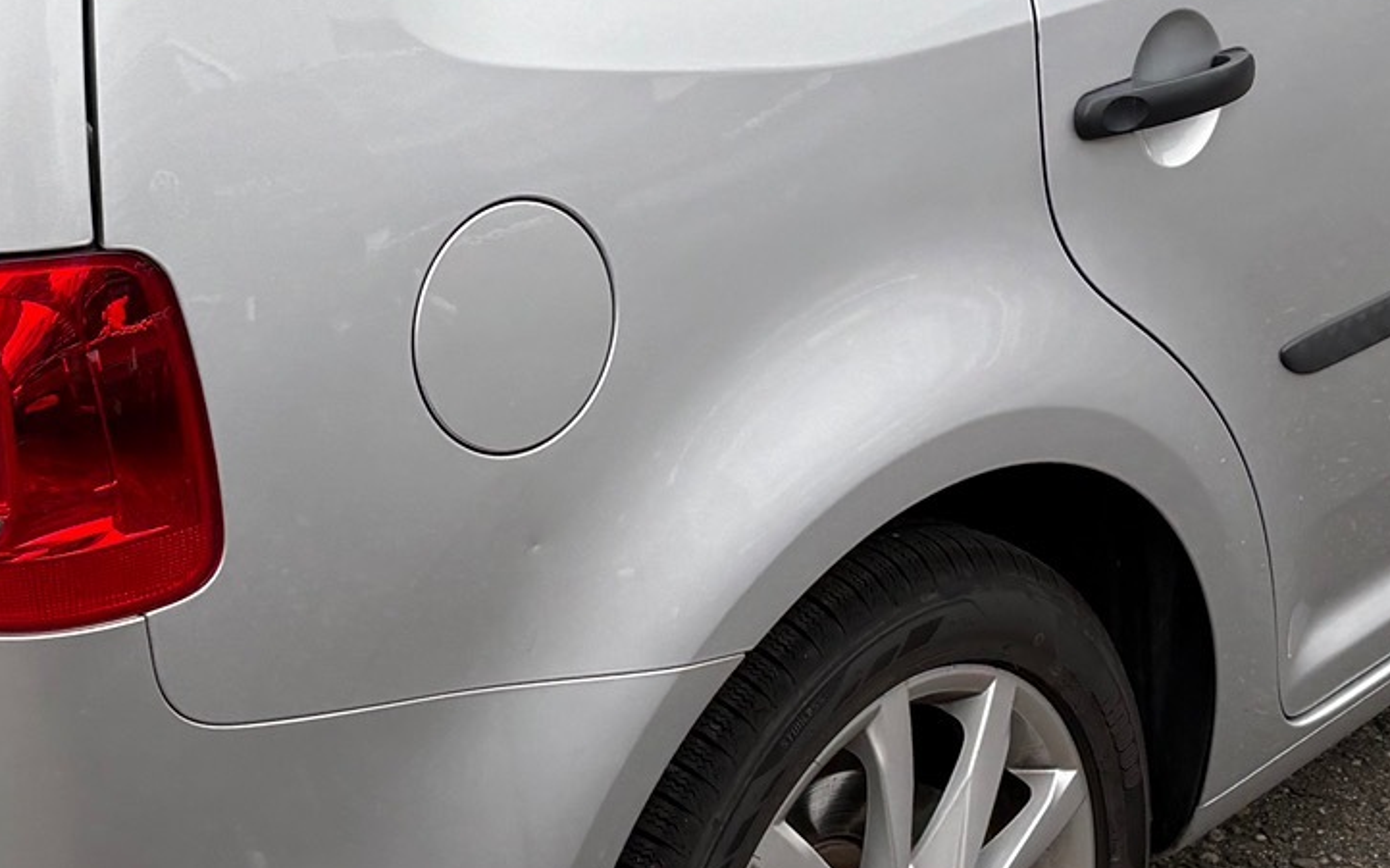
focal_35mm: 77
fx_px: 2916
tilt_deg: -17.5
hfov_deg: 26.7
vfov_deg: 16.9
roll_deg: +1.6
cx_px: 522
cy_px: 256
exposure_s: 1/404
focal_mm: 5.96
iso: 50
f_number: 1.6
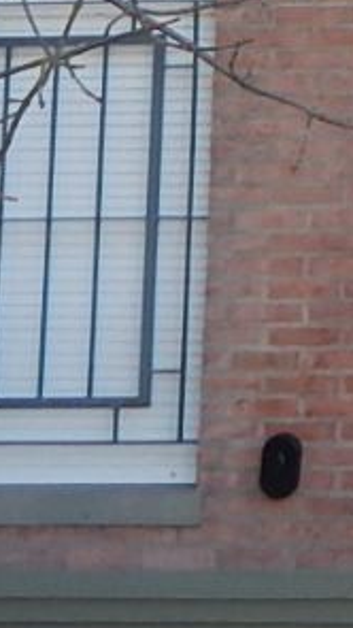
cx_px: 704
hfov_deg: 7.5
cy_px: -575
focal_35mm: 156
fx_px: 2595
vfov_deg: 12.4
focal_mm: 4
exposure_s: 1/320
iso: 125
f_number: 3
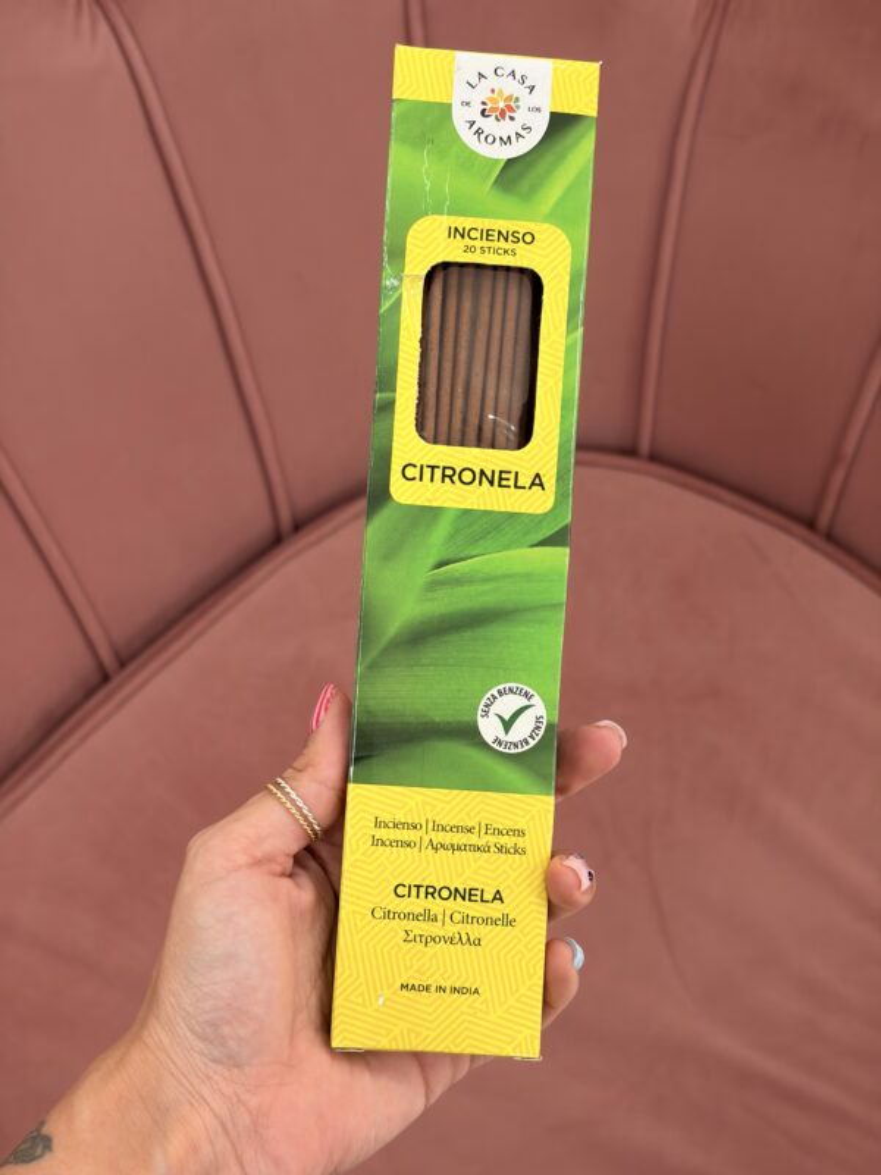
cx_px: 440
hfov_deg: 28.0
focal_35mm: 52
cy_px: 588
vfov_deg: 36.8
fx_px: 1765
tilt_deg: -58.1
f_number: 1.6
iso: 32
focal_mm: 5.96
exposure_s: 1/50
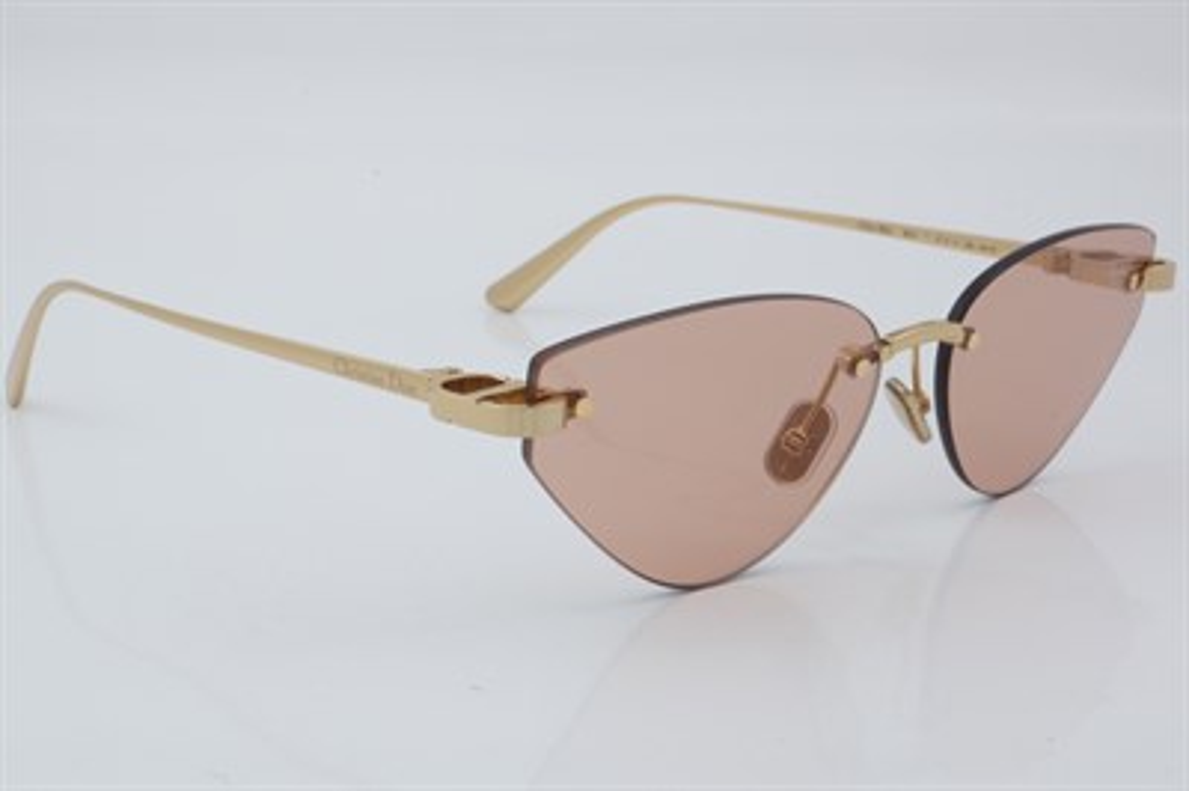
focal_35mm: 75
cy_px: 396
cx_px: 594
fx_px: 2475
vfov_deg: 18.2
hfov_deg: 27.0
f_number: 29
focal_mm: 50
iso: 100
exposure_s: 1/4
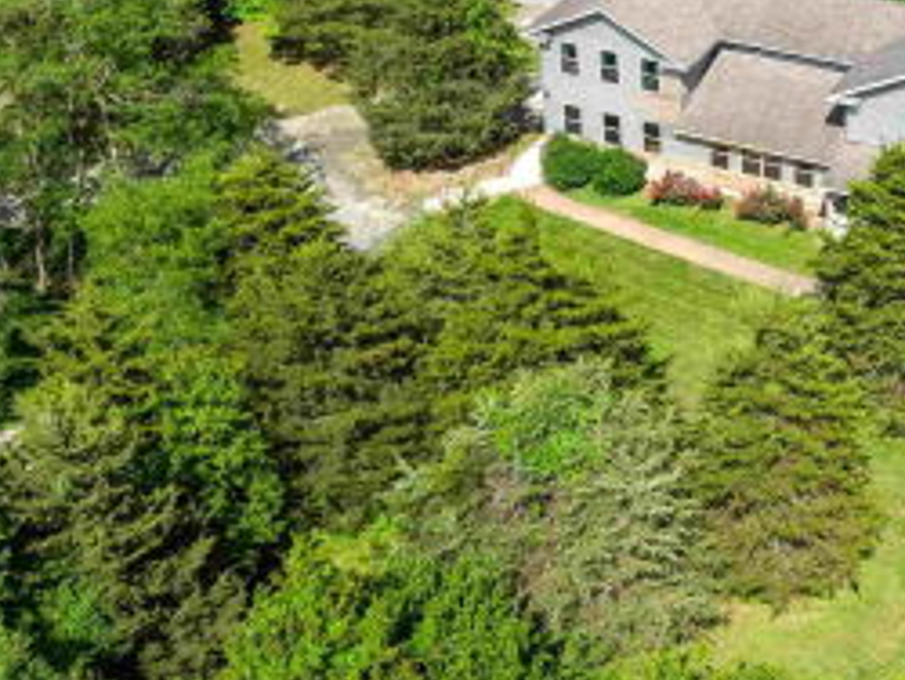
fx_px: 1675
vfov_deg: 22.8
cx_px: 782
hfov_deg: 29.2
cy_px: 177
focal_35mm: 64
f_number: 6.3
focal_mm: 12.29
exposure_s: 1/1000
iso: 200
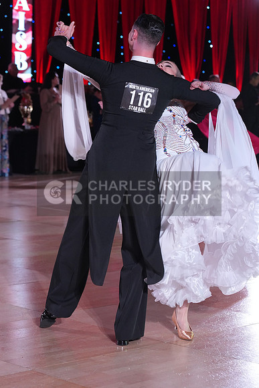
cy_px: 194
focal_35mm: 96
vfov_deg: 21.2
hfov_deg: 14.3
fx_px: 1035
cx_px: 130
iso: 3200
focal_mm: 96
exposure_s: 1/250
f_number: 5
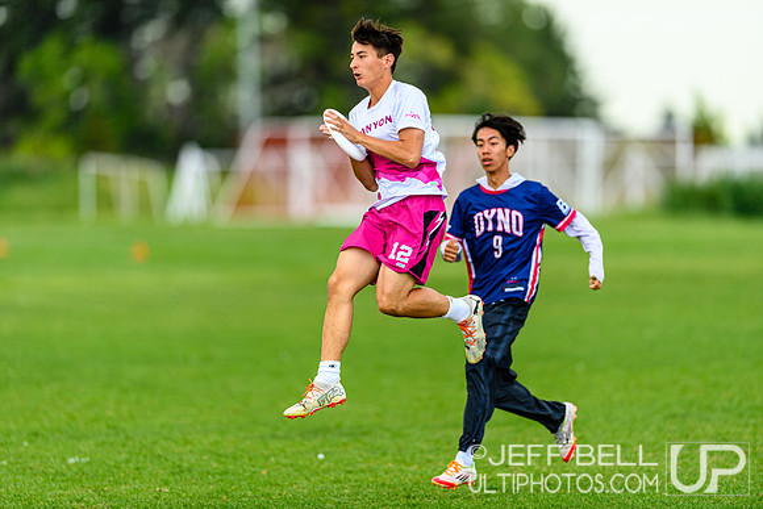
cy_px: 254
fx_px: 8479
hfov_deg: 5.2
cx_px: 382
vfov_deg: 3.4
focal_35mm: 400
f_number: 3.2
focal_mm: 400
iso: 250
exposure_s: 1/1250
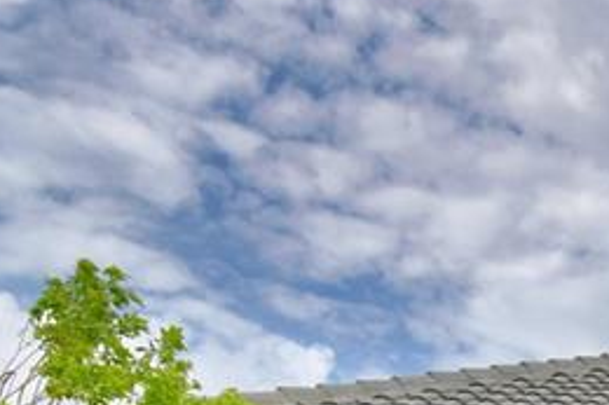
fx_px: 997
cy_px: 686
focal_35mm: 59
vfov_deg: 18.8
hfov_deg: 25.8
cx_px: 899
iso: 100
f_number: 4.5
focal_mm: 10
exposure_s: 1/1600
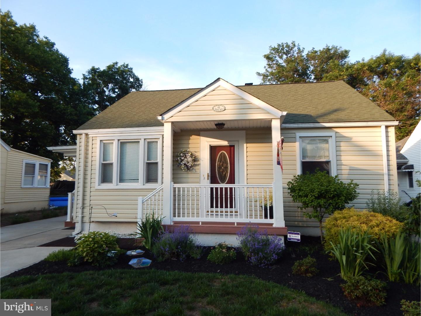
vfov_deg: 61.1
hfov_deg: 76.4
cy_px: 158
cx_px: 210
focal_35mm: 22
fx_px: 268
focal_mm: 4
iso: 125
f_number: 3
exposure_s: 1/400
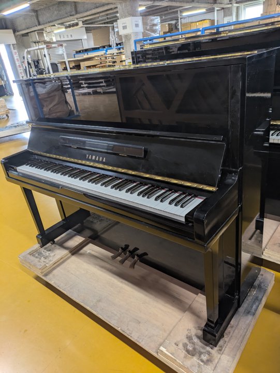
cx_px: 140
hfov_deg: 54.9
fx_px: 269
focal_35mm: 25
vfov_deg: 69.4
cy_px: 186
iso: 139
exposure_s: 1/40
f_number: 1.89
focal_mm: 5.43
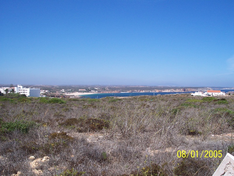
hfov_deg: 49.0
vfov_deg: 37.7
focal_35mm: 38
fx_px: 257
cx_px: 117
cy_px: 88
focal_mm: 8
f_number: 4.8
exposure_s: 1/1000
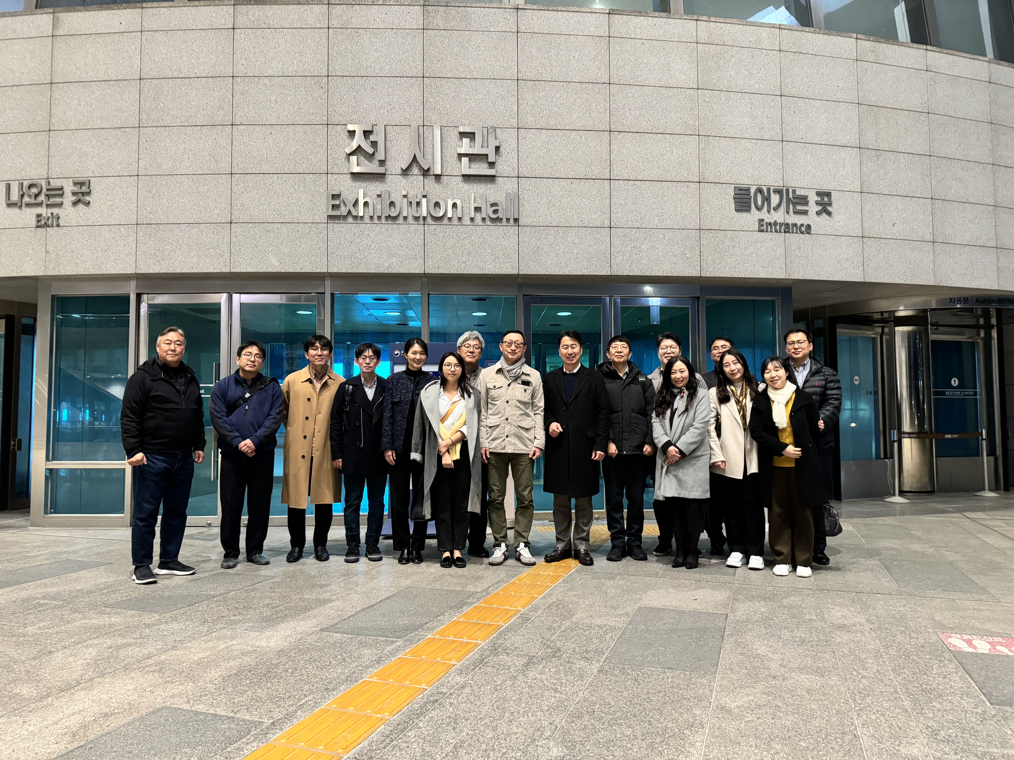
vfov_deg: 56.8
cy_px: 380
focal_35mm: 24
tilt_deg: +3.7
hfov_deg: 71.6
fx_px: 703
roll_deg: +0.3
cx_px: 507
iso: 800
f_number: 1.78
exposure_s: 1/30
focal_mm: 6.86
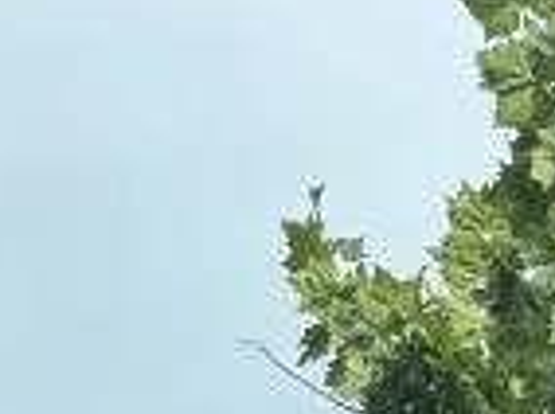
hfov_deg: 9.7
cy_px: 1289
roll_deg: +0.4
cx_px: 1282
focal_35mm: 183
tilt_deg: +9.5
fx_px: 2929
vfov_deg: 7.1
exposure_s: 1/1721
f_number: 1.78
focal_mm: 6.76
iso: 80
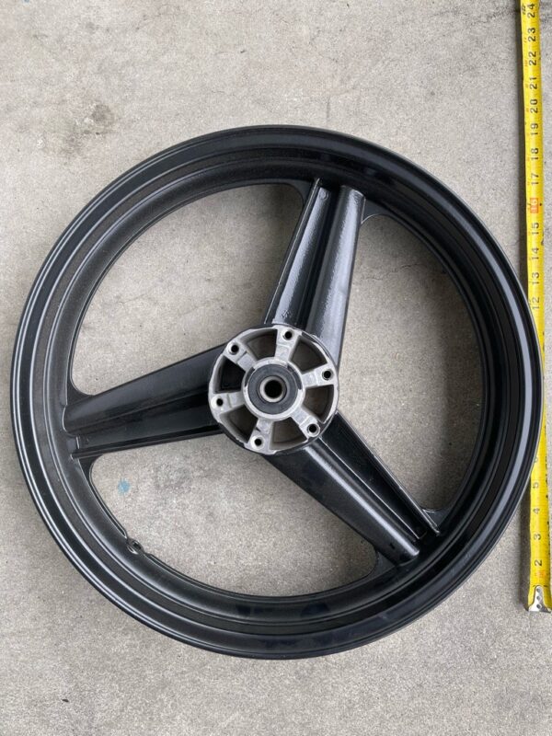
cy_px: 368
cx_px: 276
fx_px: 553
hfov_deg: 53.1
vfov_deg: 67.3
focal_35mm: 26
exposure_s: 1/129
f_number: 1.6
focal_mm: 5.1
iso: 32
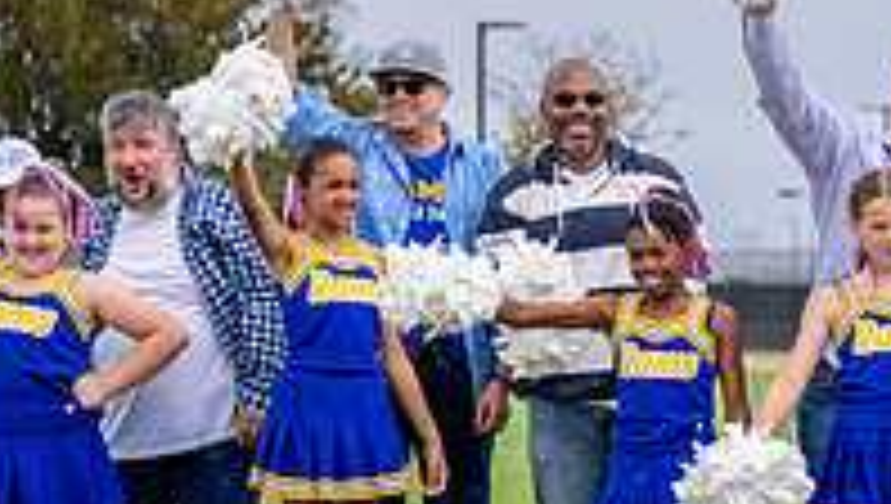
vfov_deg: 5.3
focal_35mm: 231
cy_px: 378
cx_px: 1200
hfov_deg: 9.1
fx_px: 5465
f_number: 2.8
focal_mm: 70
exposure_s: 1/1600
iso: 500
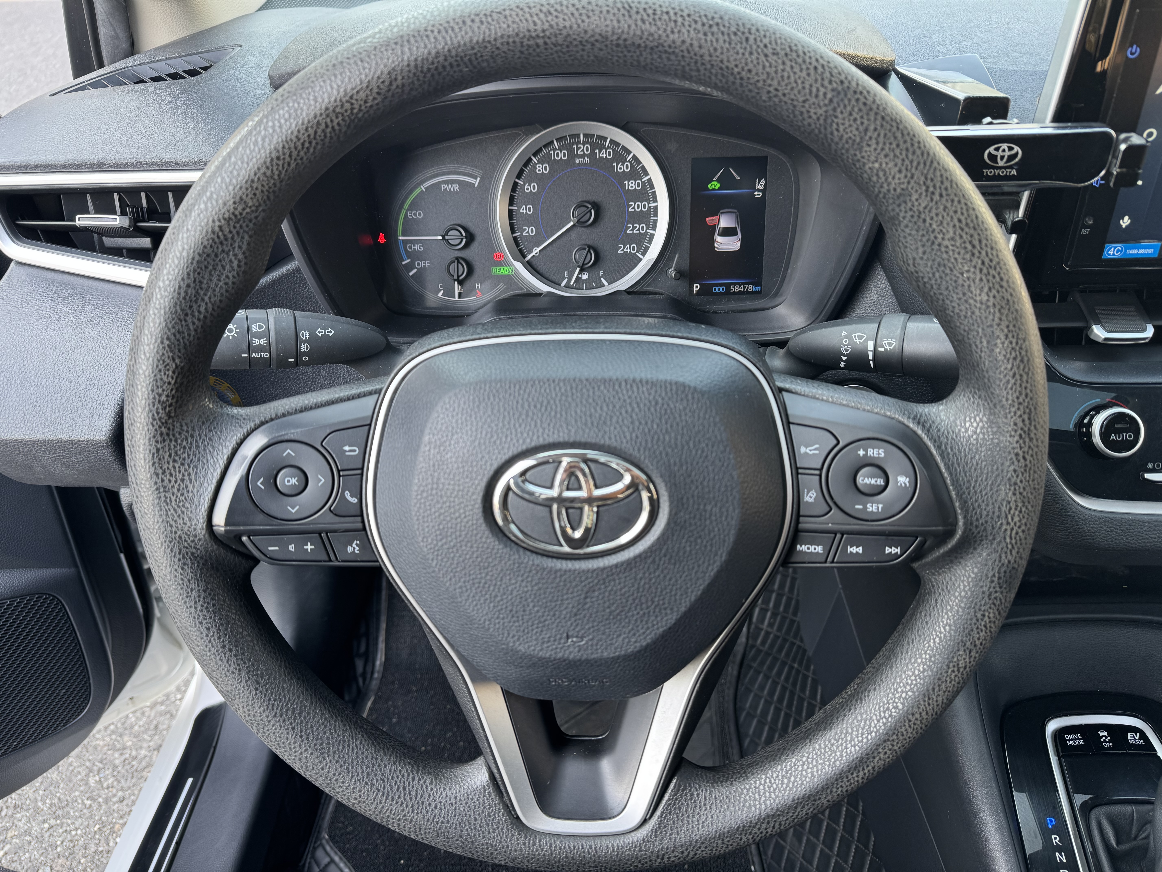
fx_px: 806
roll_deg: +3.7
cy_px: 436
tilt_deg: -37.4
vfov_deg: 56.8
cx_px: 581
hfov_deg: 71.6
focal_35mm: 24
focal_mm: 6.76
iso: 80
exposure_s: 1/121
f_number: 1.78
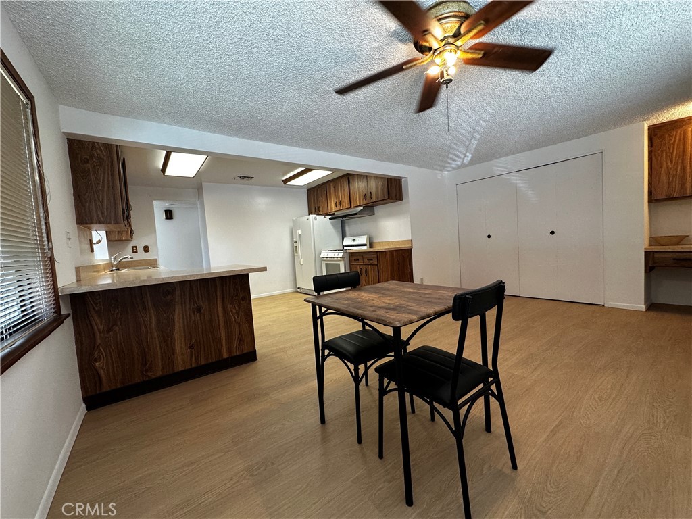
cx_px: 346
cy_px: 260
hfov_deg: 102.1
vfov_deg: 85.7
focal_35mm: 14
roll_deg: +3.2
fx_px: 280
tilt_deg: -3.1
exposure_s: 1/120
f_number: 2.2
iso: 160
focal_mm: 2.22
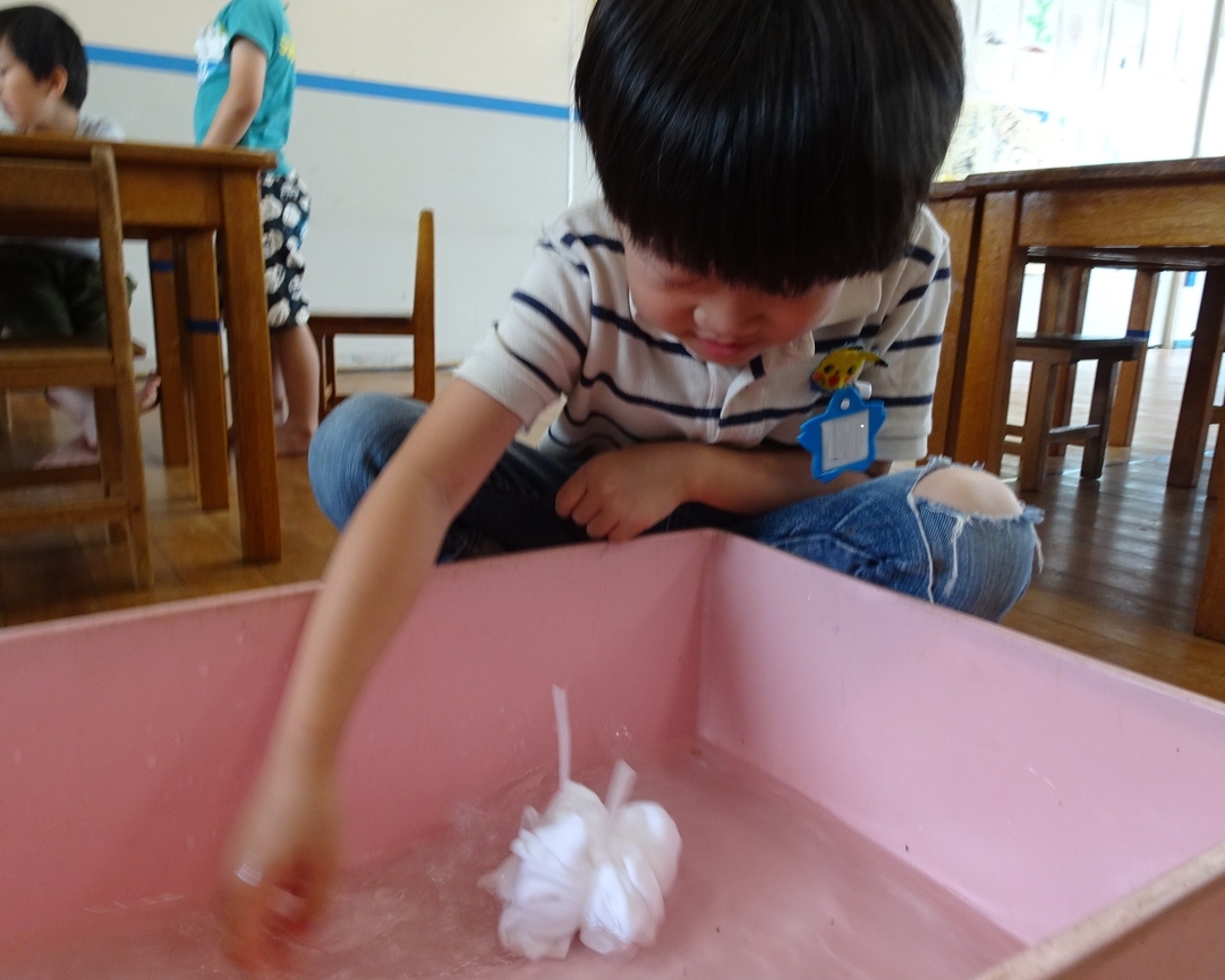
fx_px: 943
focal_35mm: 26
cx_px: 582
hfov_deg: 66.0
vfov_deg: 54.9
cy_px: 508
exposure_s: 1/30
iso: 125
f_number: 3.5
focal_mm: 4.1
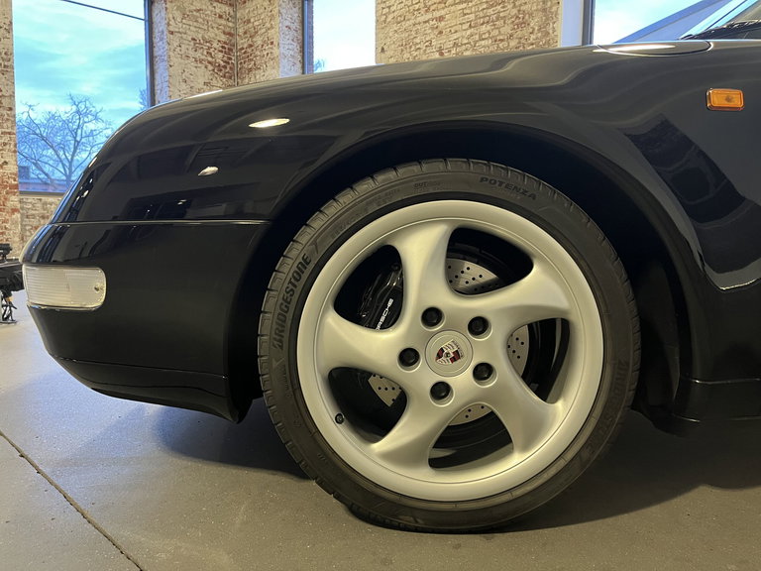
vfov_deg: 53.1
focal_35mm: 26
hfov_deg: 67.3
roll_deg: -0.3
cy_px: 286
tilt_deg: -5.3
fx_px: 572
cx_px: 380
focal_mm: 5.1
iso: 500
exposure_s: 1/33
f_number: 1.6
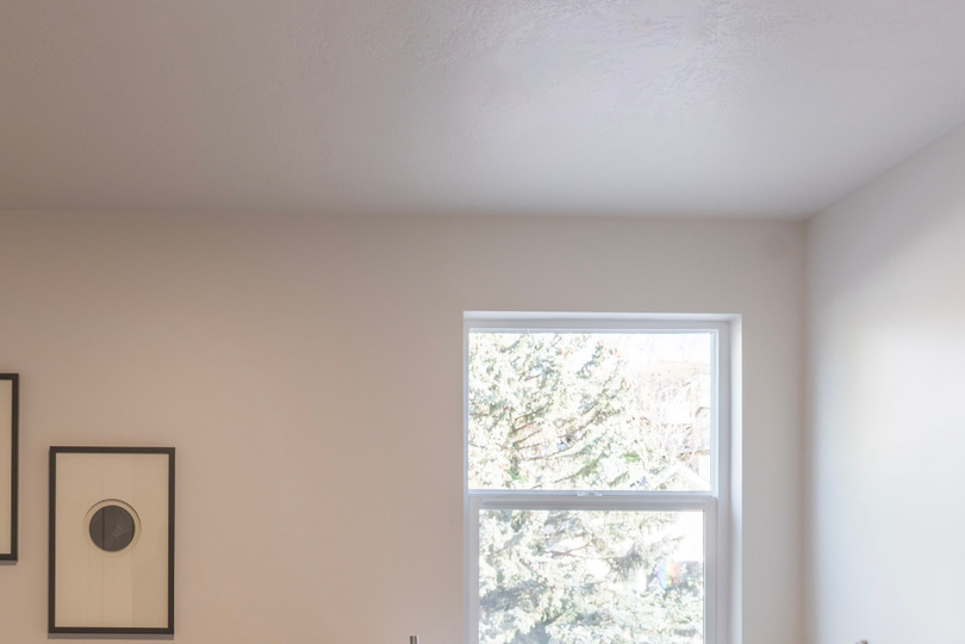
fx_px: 1153
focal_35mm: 43
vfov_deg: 29.5
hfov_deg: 43.0
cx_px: 169
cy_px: 614
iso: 100
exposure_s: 1/13
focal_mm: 17
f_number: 8
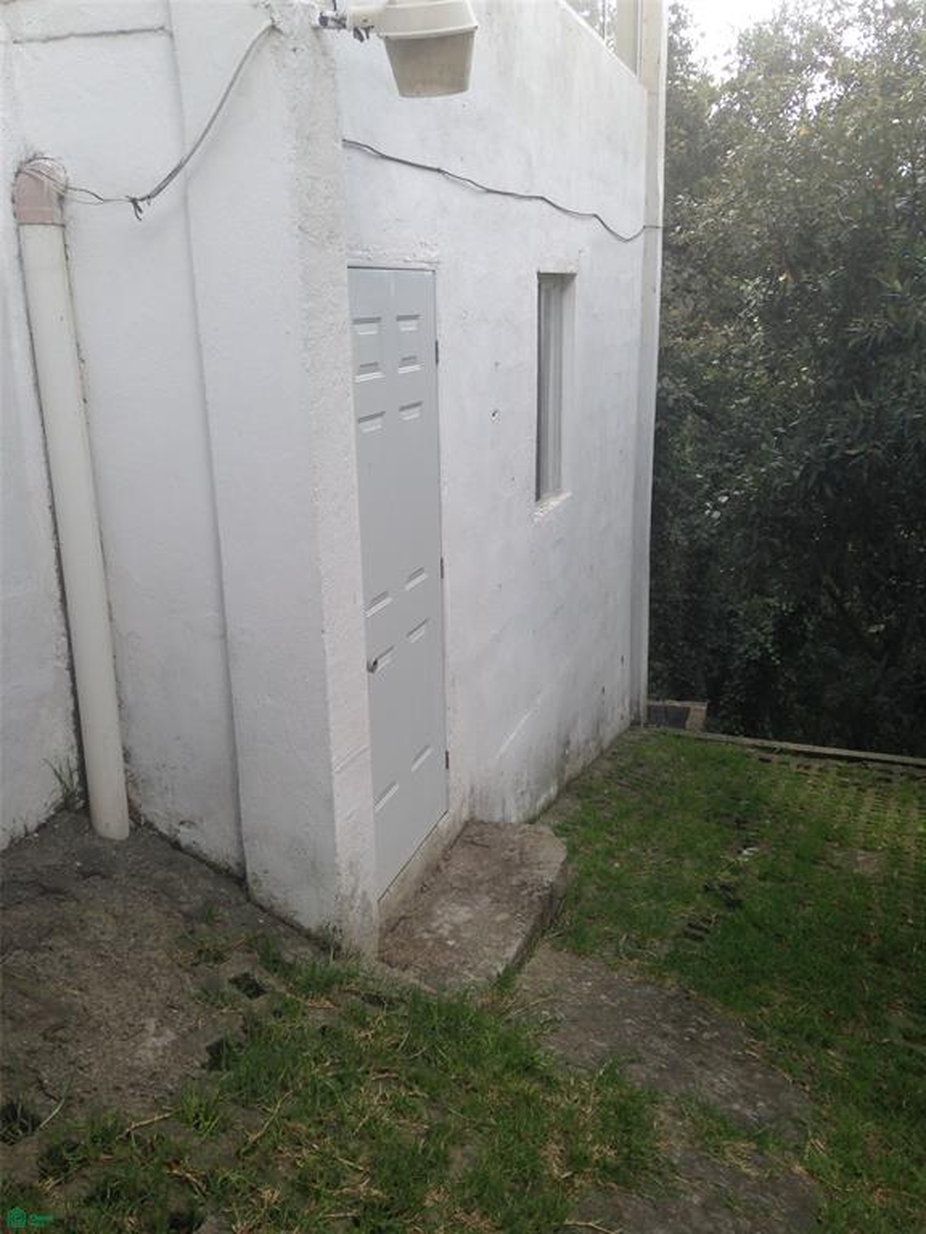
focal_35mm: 33
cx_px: 463
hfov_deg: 42.9
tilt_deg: -14.0
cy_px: 617
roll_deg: +1.2
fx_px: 1177
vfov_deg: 55.4
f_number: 2.4
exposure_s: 1/271
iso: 50
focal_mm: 4.12
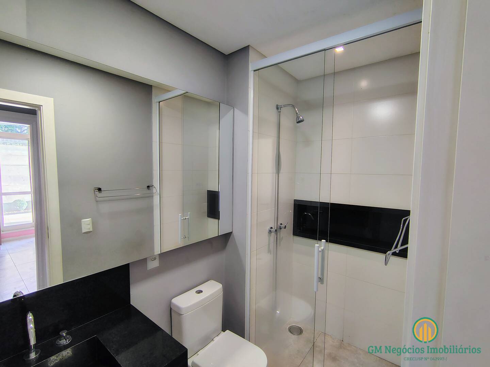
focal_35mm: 16
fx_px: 226
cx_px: 245
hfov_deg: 94.5
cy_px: 184
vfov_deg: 78.1
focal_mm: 2.13
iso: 467
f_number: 2.2
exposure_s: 1/40
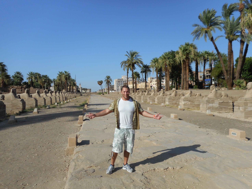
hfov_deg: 69.4
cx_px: 126
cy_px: 94
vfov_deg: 54.9
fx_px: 182
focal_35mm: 25
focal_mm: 4.5
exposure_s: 1/1250
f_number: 3.7
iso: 80
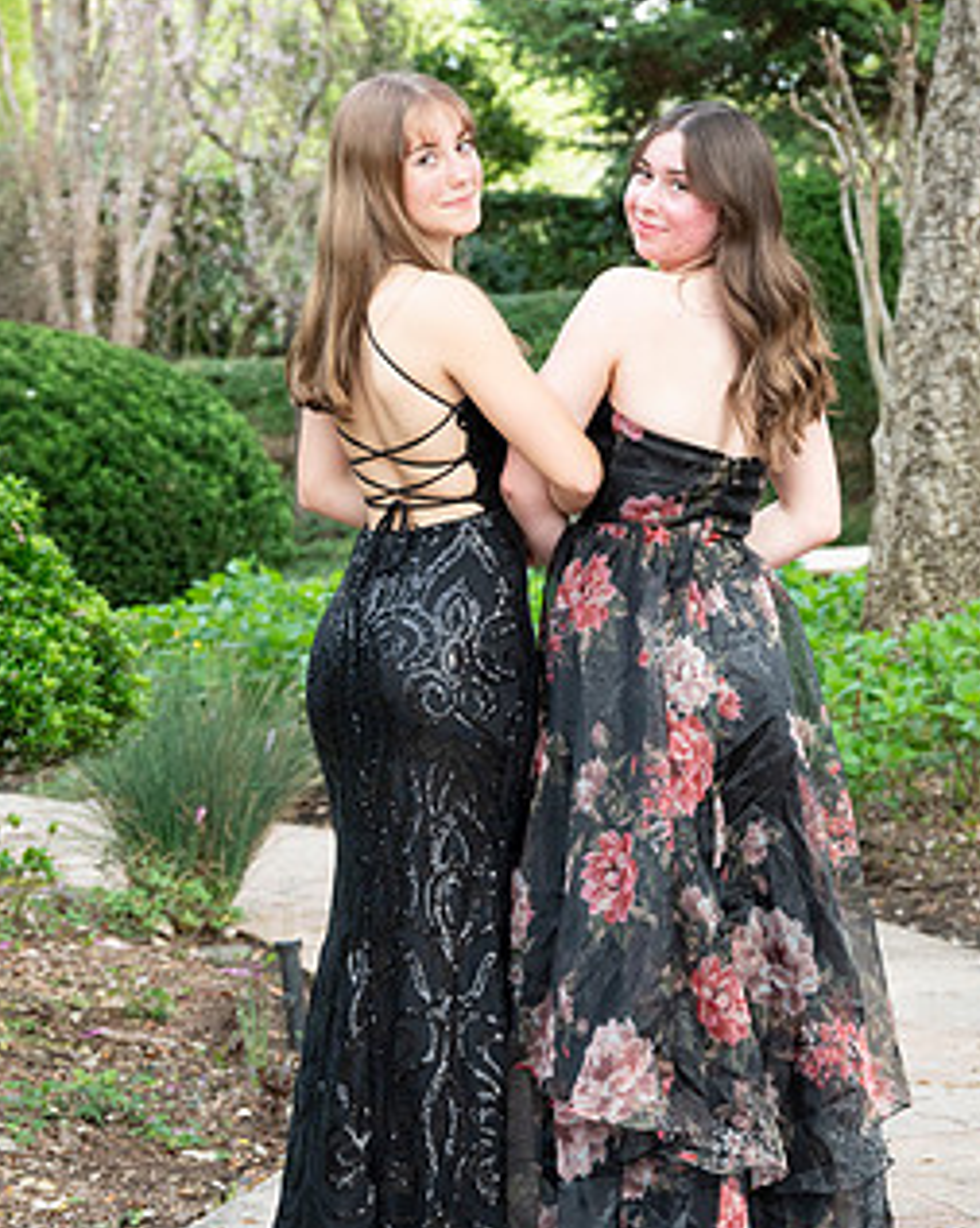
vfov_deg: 17.8
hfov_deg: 14.2
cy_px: 476
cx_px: 566
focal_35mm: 108
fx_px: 3921
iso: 1250
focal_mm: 81
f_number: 7.1
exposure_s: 1/500
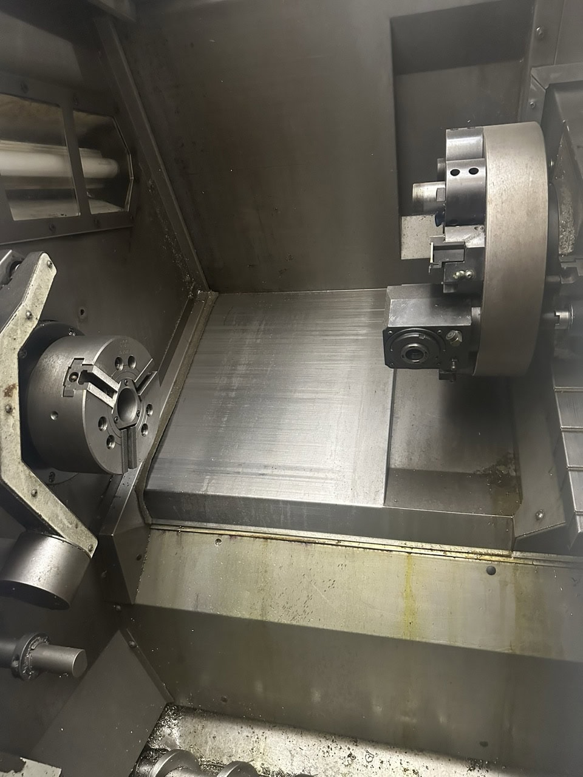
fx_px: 539
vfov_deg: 71.6
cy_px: 388
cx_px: 292
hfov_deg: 56.8
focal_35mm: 24
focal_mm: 6.9
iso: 800
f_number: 1.8
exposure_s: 1/40
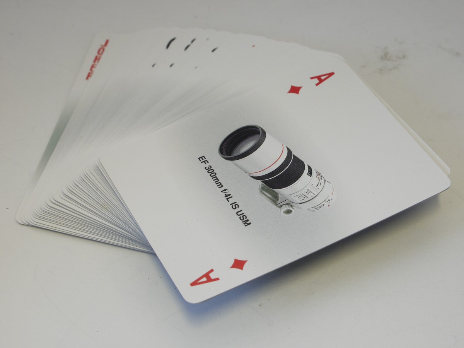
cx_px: 232
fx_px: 1046
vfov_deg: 18.9
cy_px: 174
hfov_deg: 25.0
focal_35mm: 78
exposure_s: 1/20
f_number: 8
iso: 400
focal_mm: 39
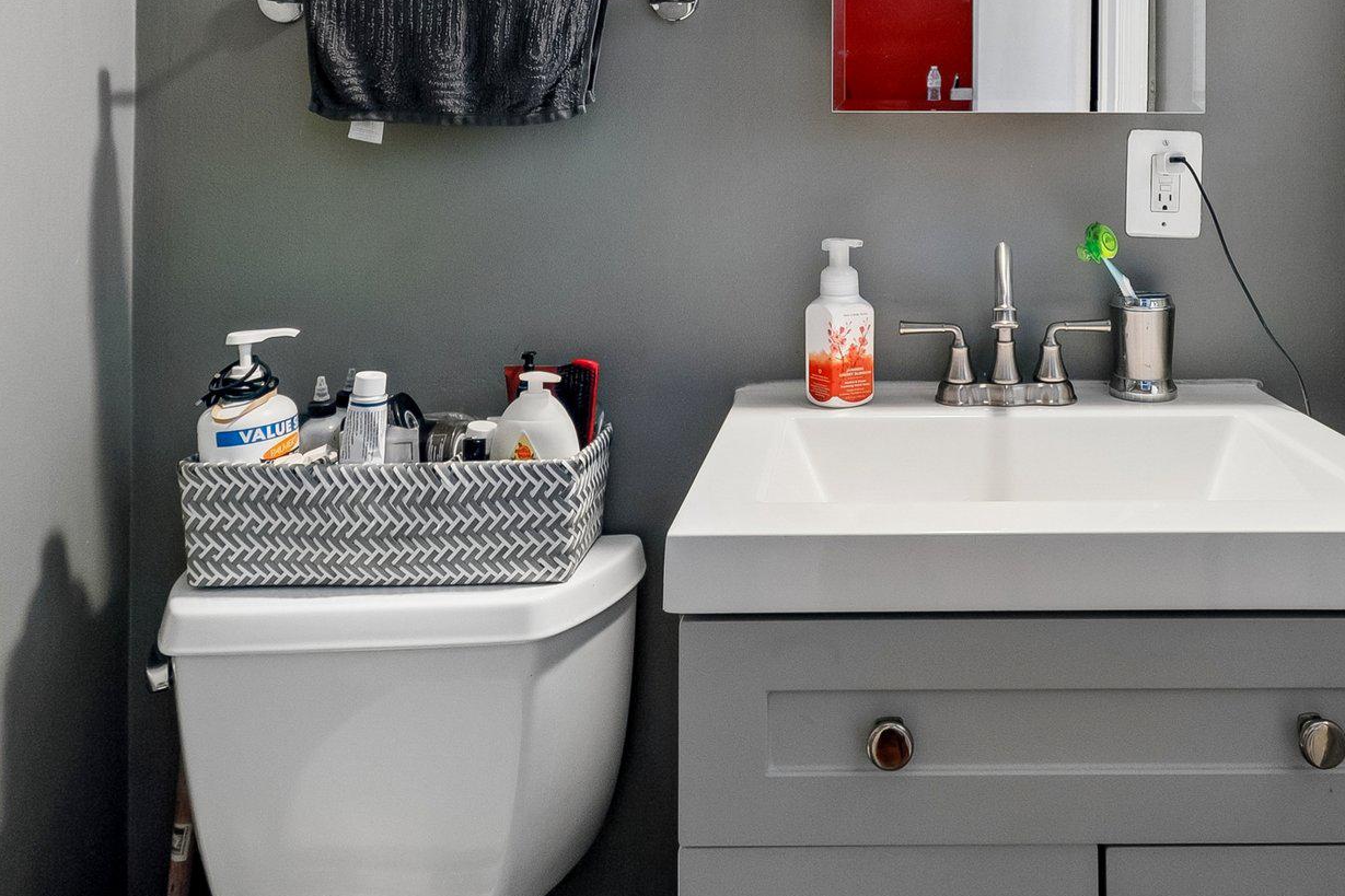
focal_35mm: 25
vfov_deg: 48.8
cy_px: 197
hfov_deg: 70.2
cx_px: 856
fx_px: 934
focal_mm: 10
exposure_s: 1/13
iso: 400
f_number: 5.6
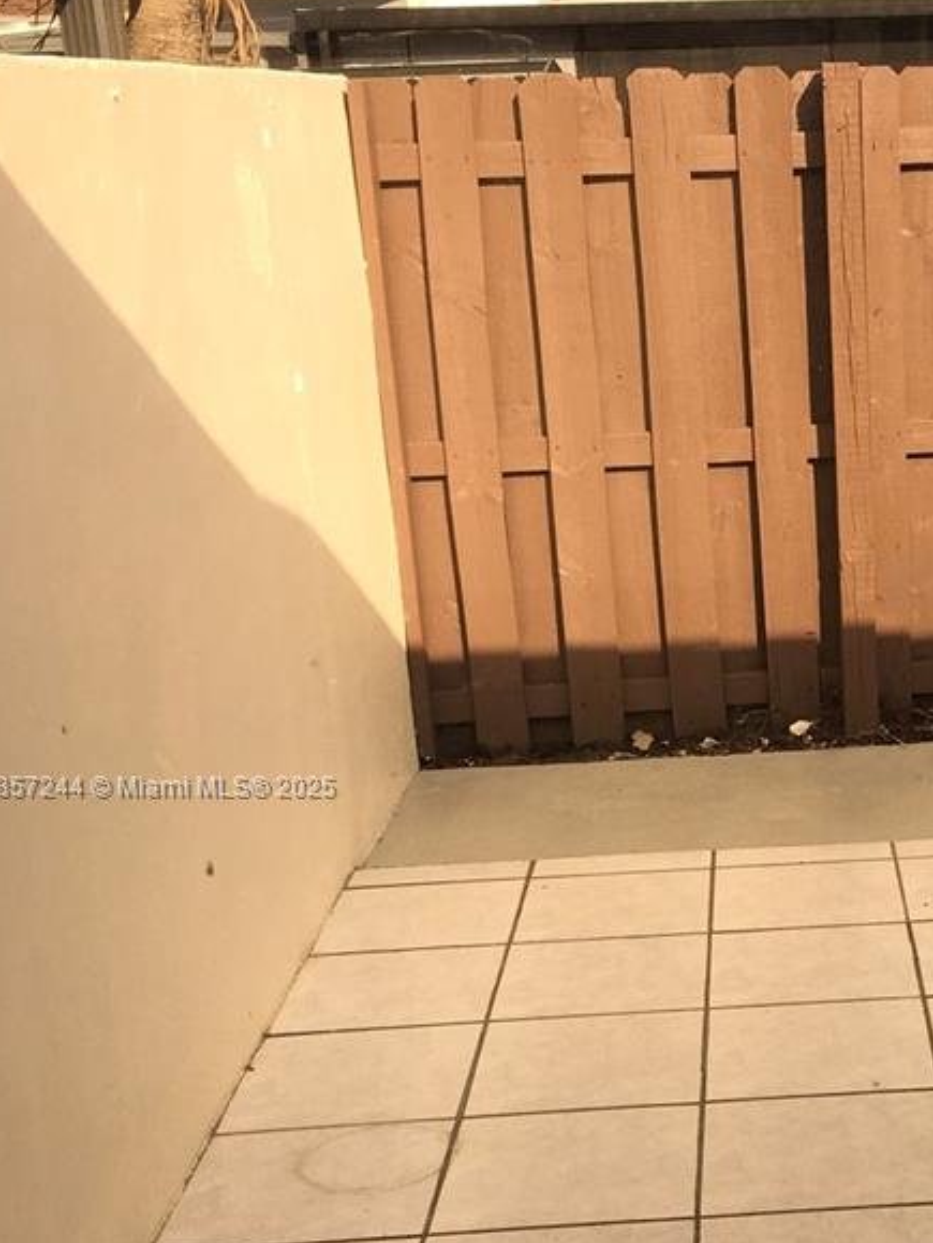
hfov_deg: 23.5
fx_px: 2156
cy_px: 789
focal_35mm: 60
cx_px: 907
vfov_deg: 32.0
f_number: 2.2
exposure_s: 1/250
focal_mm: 4.15
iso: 25
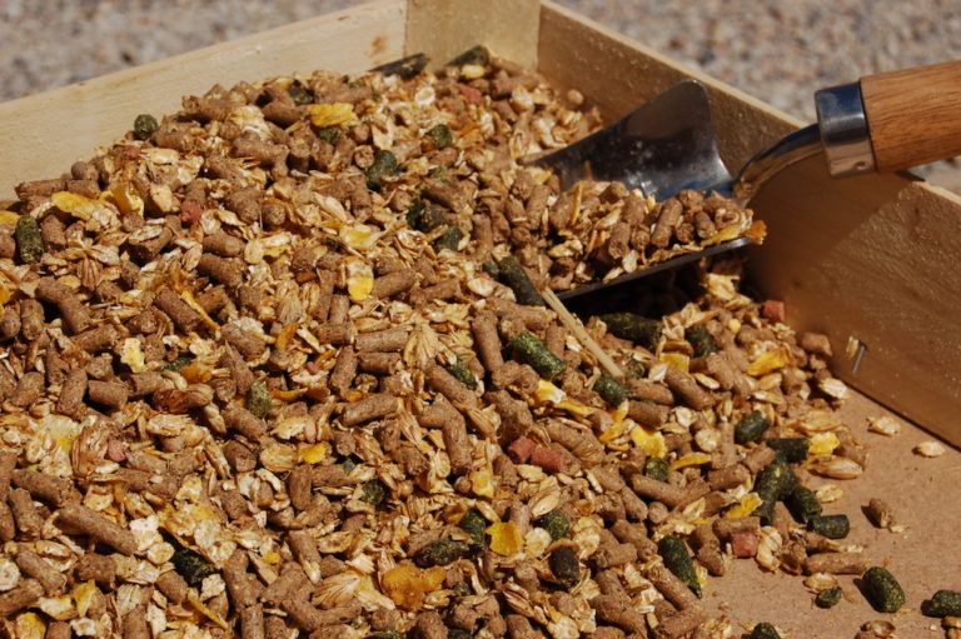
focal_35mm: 82
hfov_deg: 24.6
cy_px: 320
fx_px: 2201
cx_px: 480
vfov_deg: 16.5
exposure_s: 1/400
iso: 200
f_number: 10
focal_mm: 55
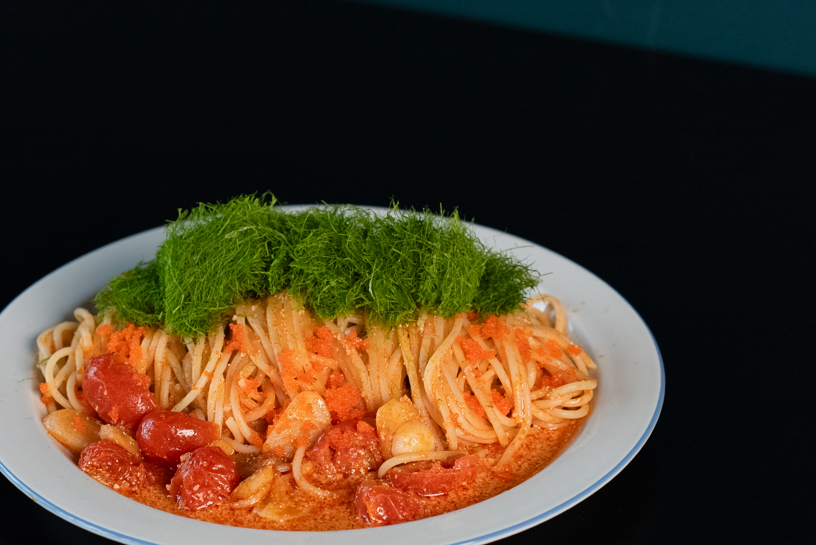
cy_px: 277
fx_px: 2540
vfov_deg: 12.2
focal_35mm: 112
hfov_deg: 18.2
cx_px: 306
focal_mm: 75
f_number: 5.6
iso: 3200
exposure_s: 1/125
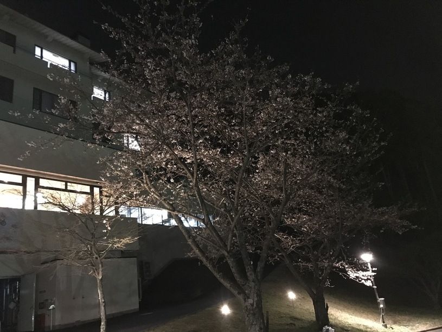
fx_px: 357
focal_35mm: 28
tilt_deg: +19.1
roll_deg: +7.4
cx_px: 221
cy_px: 166
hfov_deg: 63.5
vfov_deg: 49.7
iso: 250
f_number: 1.8
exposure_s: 1/4
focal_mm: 3.99
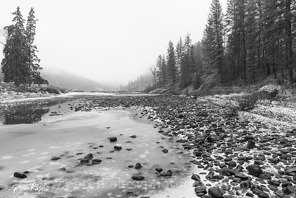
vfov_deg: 52.6
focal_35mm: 24
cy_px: 99
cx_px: 148
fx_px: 200
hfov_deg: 73.1
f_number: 16
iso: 64
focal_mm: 24
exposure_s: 1.3
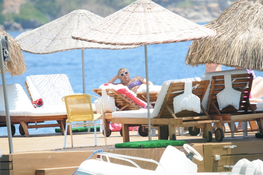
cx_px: 132
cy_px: 88
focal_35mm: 750
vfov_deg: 1.8
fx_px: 5473
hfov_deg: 2.8
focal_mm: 500
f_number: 9
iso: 400
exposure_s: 1/320
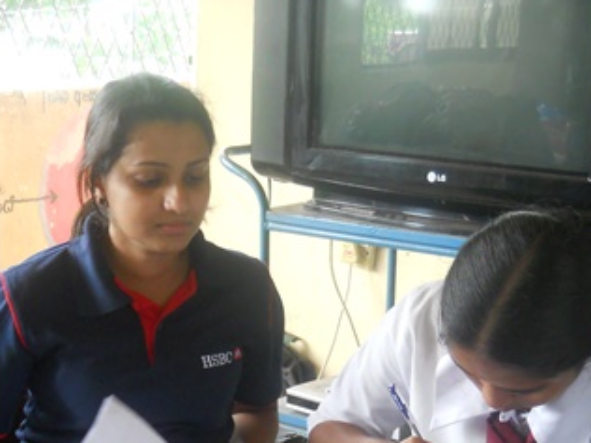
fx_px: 1417
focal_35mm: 83
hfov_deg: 23.4
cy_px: 445
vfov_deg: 17.4
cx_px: 193
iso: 320
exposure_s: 1/30
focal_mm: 6.72
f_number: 3.1
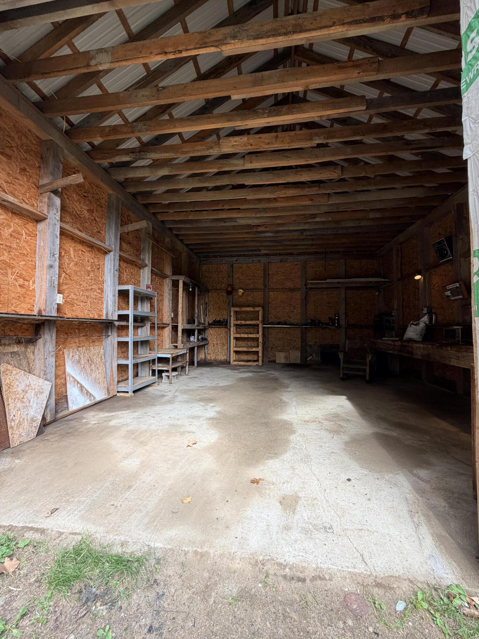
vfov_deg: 102.1
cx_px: 240
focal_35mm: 14
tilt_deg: +2.6
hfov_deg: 85.7
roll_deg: -1.0
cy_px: 320
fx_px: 258
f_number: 2.2
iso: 64
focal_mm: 2.22
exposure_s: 1/121
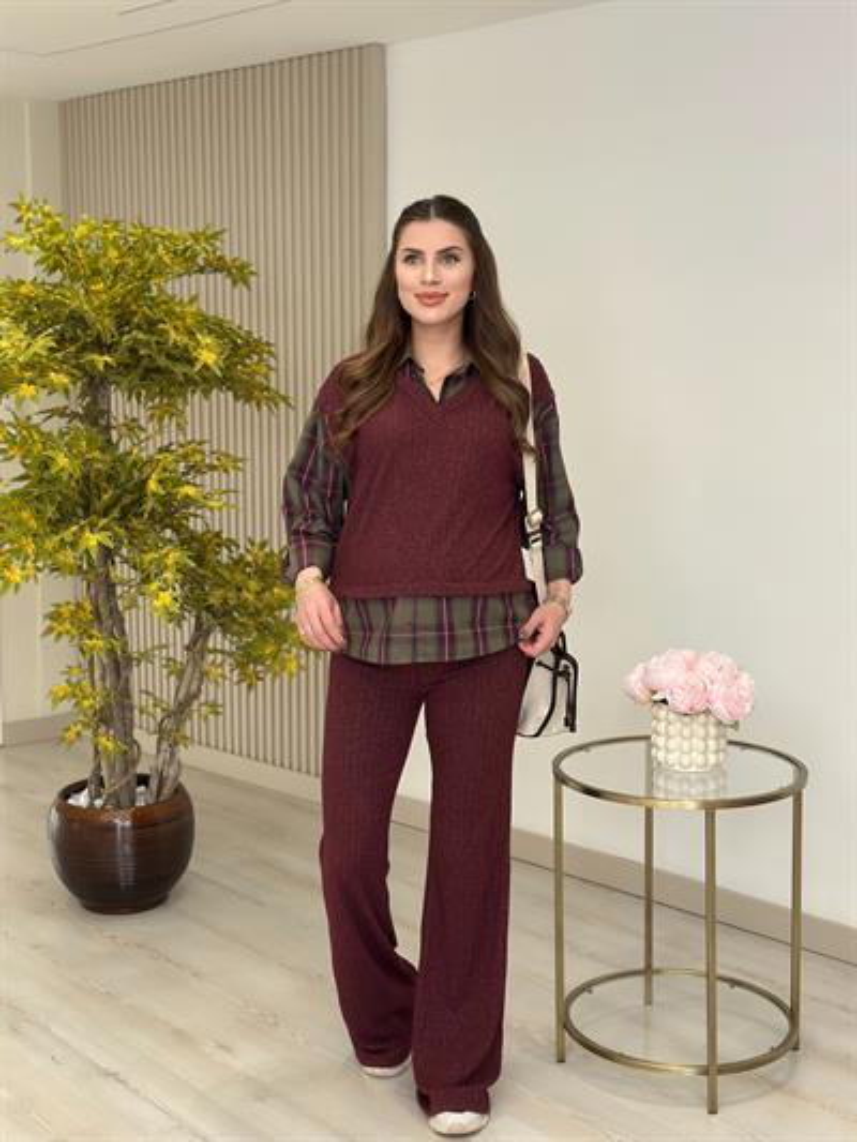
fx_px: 1584
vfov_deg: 39.6
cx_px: 428
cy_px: 571
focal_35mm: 48
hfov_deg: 30.3
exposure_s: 1/327
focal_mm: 6.86
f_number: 1.78
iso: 80
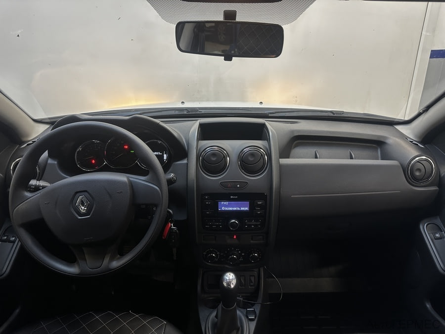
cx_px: 222
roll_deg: -0.6
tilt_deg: -21.4
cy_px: 167
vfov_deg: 56.8
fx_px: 309
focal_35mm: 24
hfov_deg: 71.6
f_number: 1.78
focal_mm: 6.86
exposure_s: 1/50
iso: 160
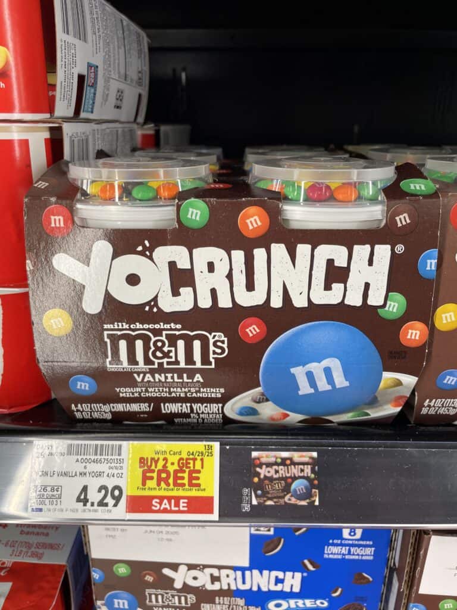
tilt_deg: -19.3
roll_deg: +1.0
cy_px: 305
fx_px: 458
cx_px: 228
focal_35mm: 26
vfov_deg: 67.3
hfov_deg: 53.1
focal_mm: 4.2
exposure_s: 1/121
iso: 64
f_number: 1.6
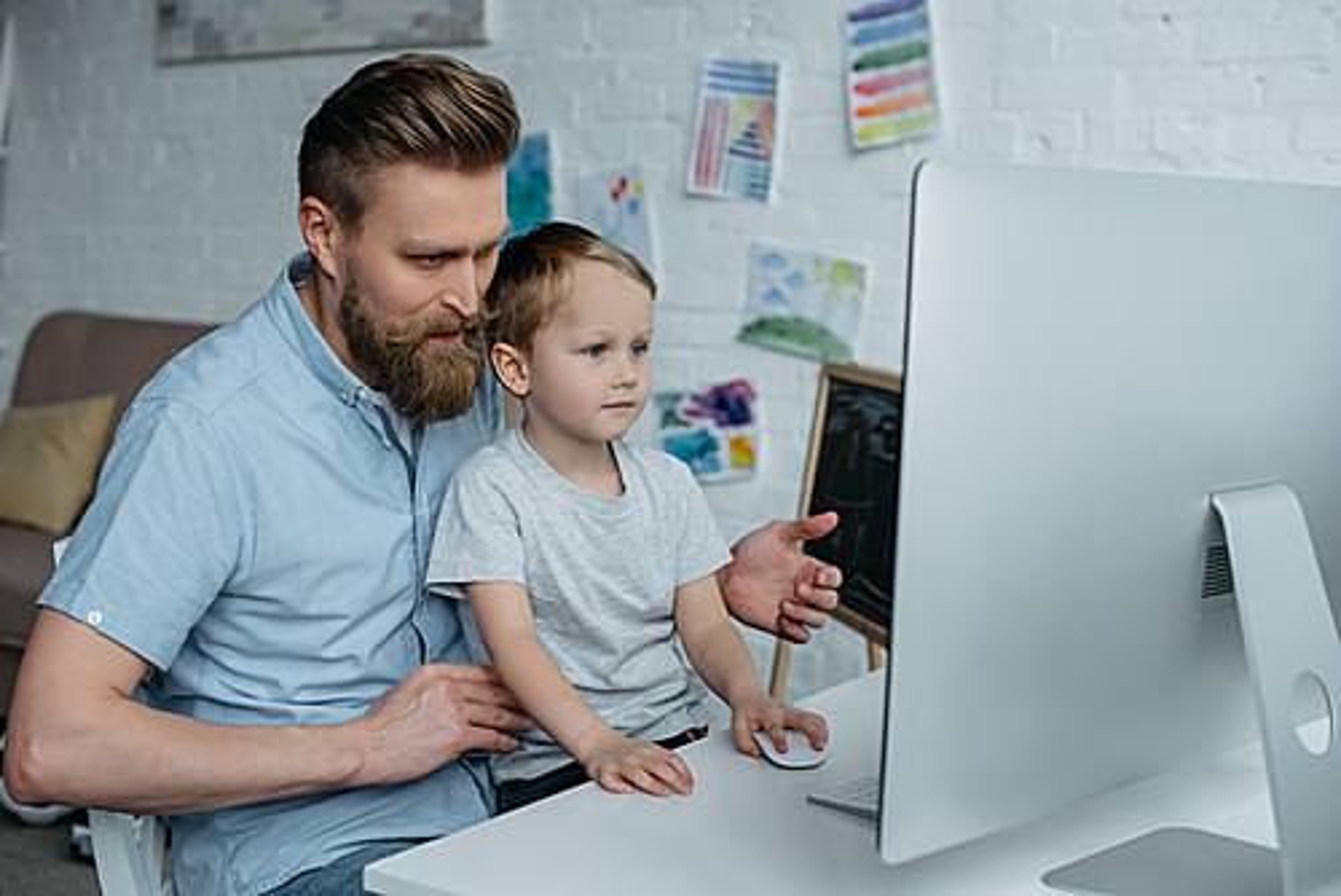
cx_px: 670
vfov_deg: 27.0
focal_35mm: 50
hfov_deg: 39.6
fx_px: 1864
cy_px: 448
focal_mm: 50
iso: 320
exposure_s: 1/200
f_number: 3.5
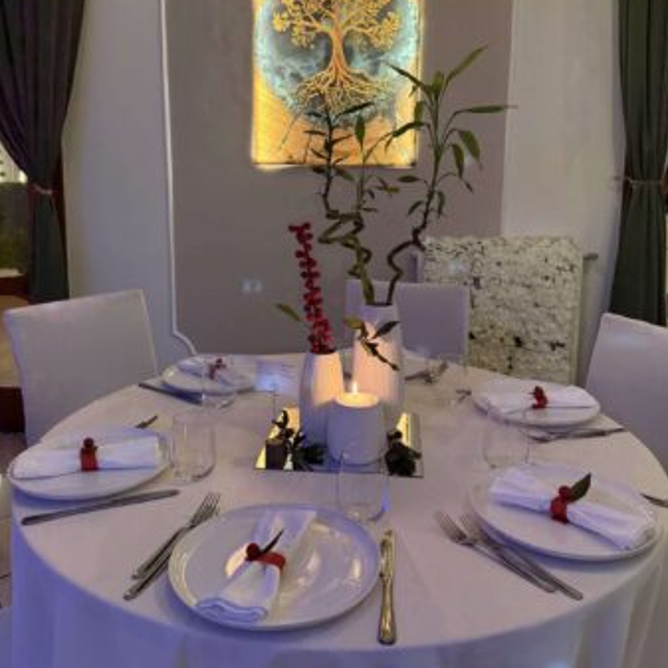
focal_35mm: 29
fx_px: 633
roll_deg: -2.0
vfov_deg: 55.3
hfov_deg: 55.6
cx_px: 339
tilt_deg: -4.4
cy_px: 271
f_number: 1.78
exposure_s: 1/50
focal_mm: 6.76
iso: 320
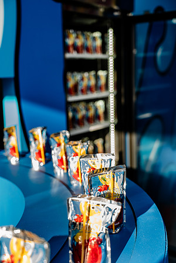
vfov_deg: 35.6
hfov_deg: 24.2
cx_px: 88
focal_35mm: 56
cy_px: 132
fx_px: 411
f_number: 4
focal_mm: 56
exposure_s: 1/200
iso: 80
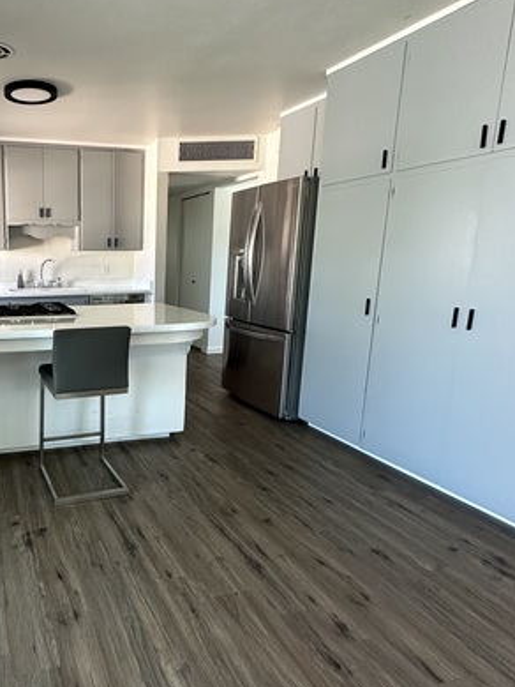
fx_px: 476
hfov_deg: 52.4
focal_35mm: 24
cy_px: 352
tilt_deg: -10.8
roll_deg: +0.0
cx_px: 88
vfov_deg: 71.6
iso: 320
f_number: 2.2
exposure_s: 1/68
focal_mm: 2.22
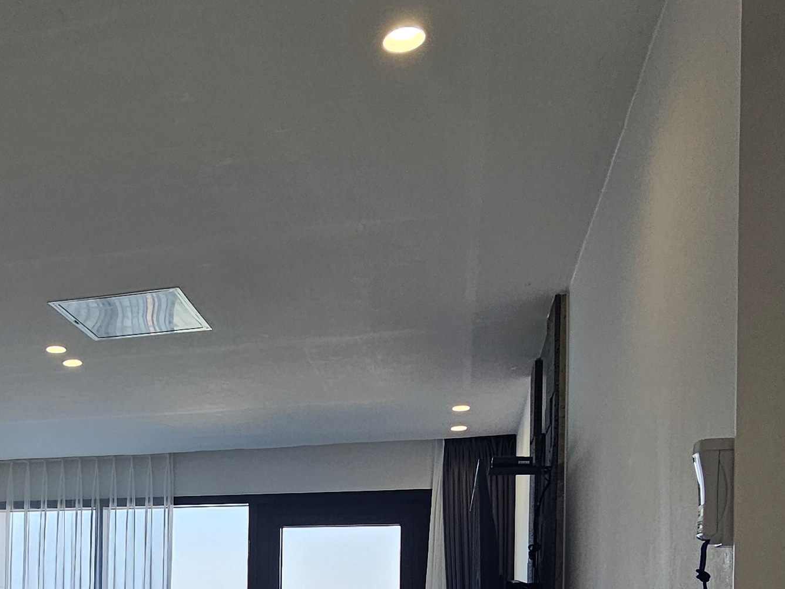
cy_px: 615
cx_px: 75
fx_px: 884
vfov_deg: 33.1
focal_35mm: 39
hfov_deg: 43.6
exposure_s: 1/162
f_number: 2.2
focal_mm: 2.2
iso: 50
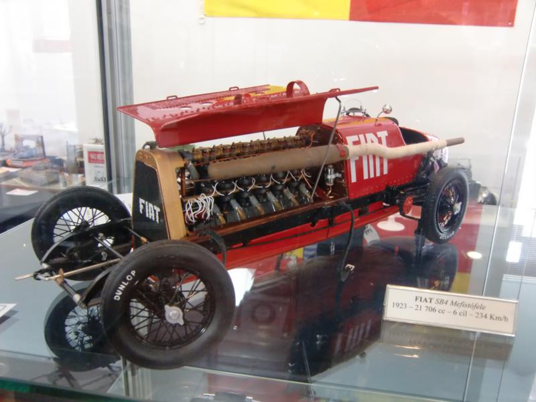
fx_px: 449
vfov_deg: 48.2
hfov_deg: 61.7
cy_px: 201
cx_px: 268
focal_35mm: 29
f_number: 3.5
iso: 400
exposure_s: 1/30
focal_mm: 5.2
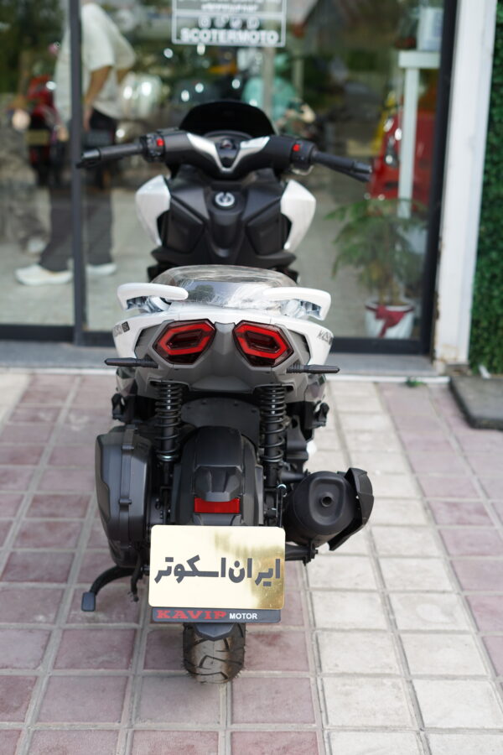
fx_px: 1048
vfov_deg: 39.6
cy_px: 378
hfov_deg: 27.0
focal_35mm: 50
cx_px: 252
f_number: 2.8
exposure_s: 1/125
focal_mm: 50
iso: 100
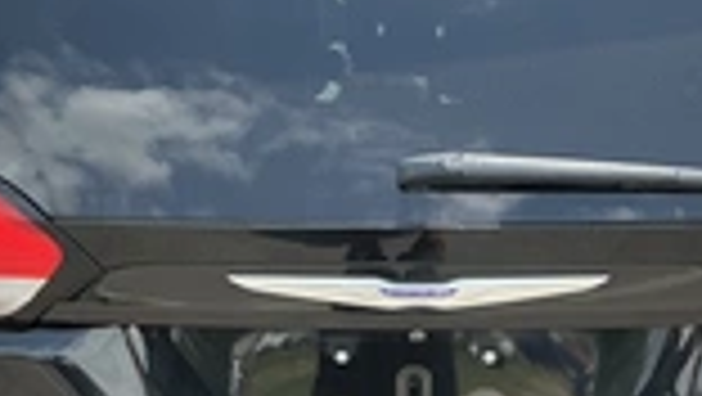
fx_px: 1453
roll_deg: -0.1
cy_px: 441
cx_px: 378
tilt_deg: -22.8
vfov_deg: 15.1
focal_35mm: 78
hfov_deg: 27.2
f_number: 1.8
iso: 25
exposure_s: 1/495
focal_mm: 3
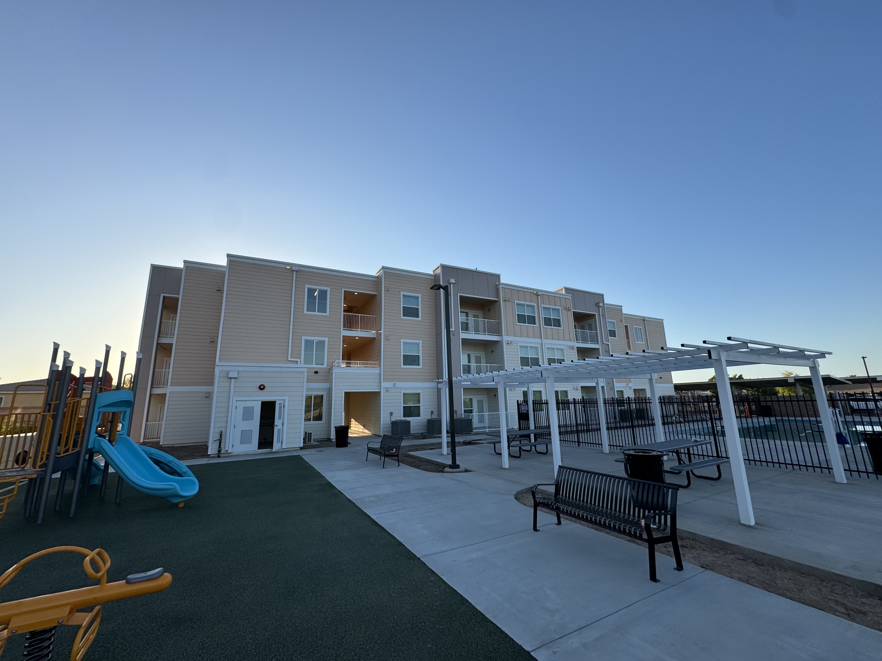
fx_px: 357
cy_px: 330
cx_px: 441
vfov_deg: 85.7
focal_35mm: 14
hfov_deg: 102.1
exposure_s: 1/1020
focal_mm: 2.22
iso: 50
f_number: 2.2
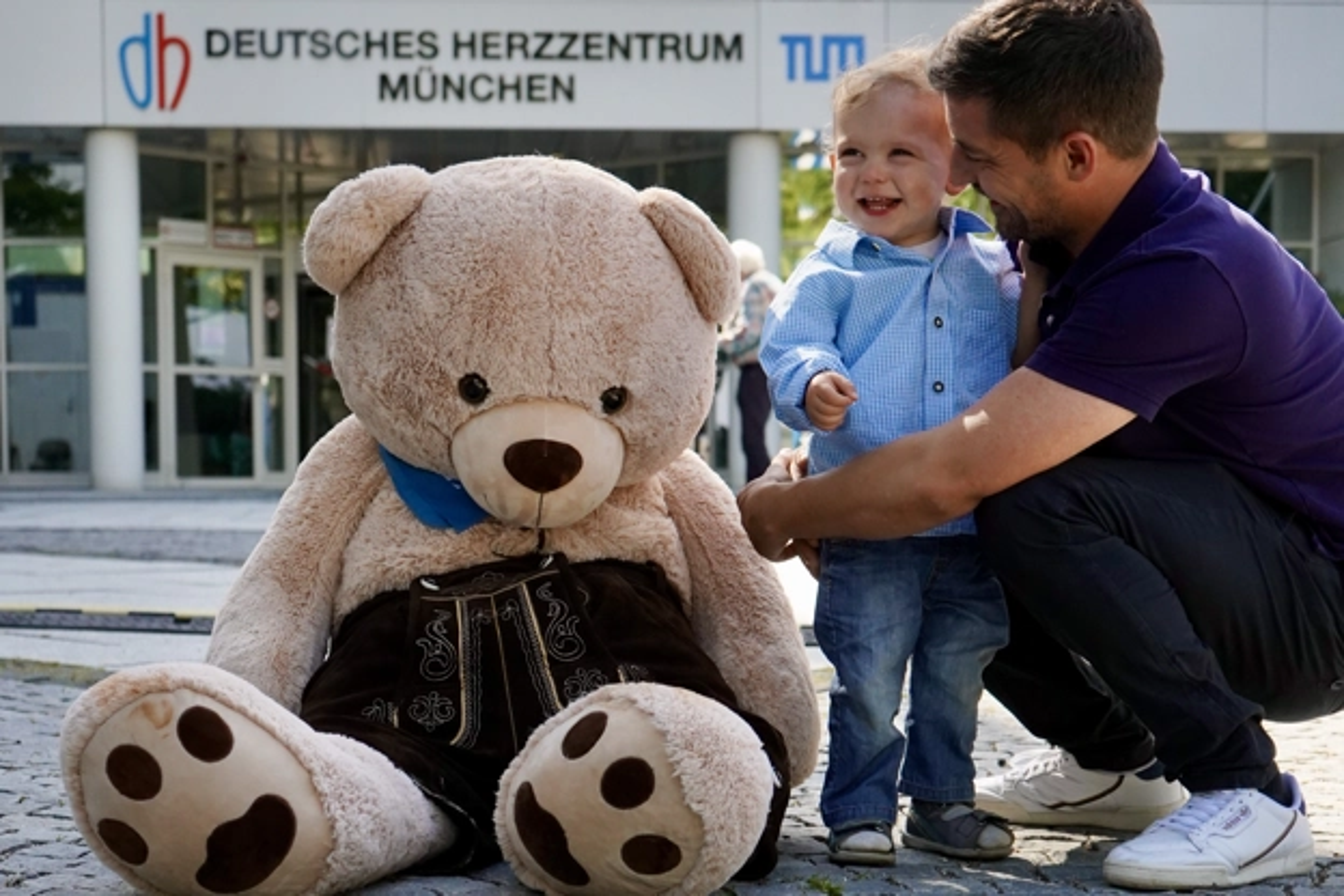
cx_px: 672
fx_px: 1755
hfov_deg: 41.9
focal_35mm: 47
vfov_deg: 28.6
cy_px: 448
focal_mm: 47
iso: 2000
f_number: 5
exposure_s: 1/3200
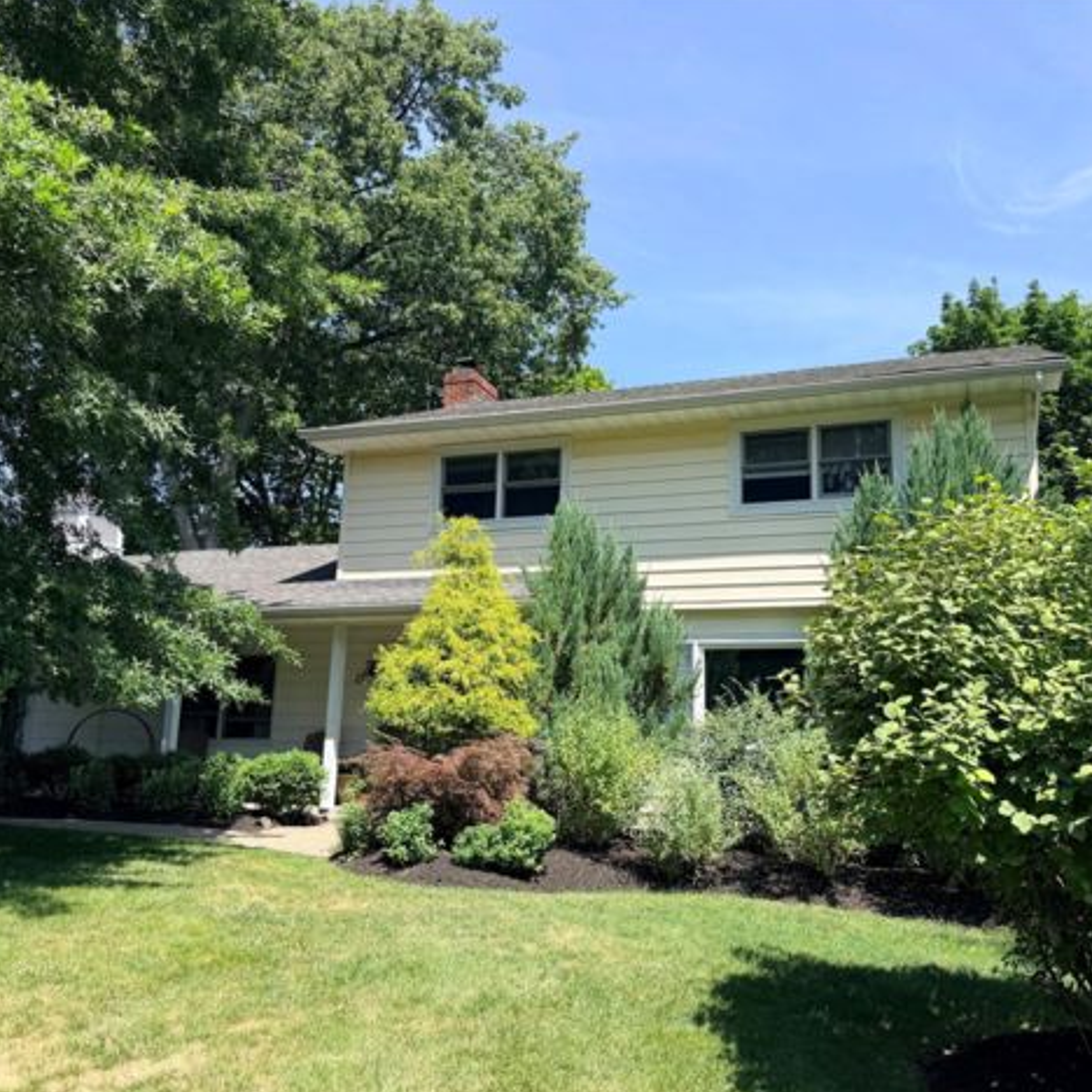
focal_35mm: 29
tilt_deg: +11.6
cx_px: 590
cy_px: 551
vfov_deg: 55.6
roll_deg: -0.7
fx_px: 1035
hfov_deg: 55.6
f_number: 1.78
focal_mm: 6.76
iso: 80
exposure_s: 1/2000
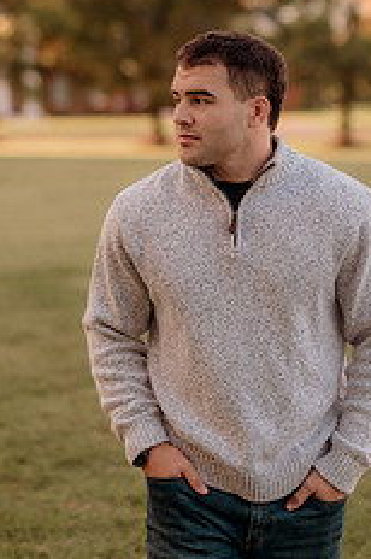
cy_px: 84
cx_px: 242
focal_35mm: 97
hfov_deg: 14.0
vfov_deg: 20.7
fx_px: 1504
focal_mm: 50
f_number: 1.4
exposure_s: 1/1000
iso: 250
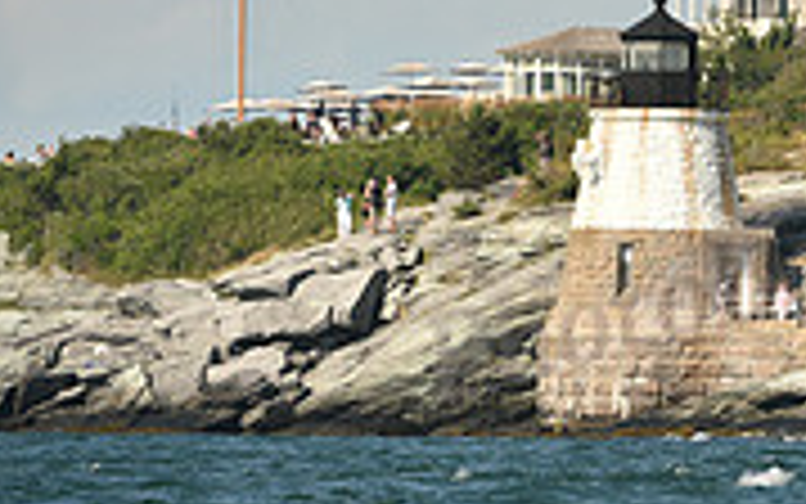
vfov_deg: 1.2
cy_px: -11
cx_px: 1297
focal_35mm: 1120
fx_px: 24610
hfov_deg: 1.9
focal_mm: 340
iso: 250
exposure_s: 1/1000
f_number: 7.1
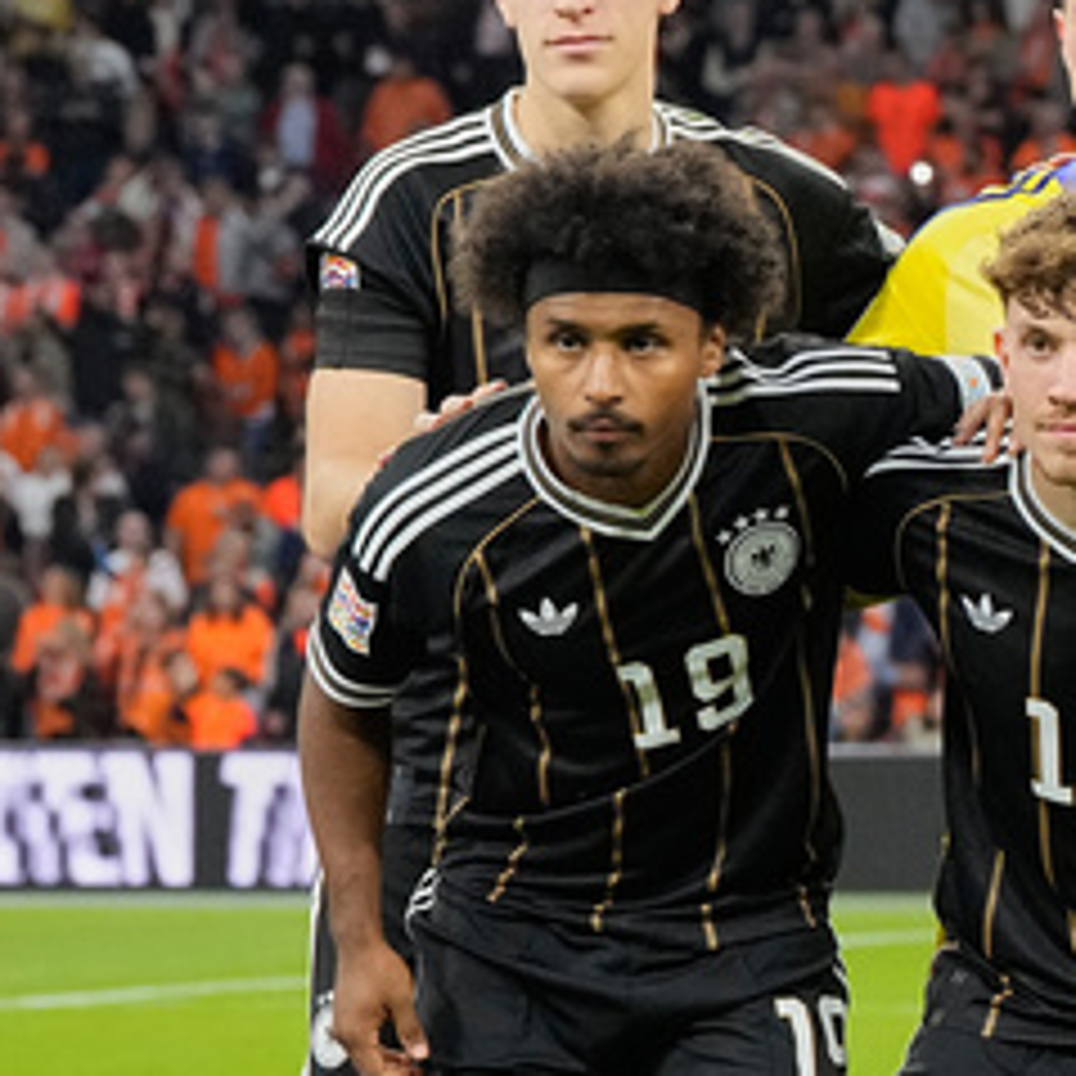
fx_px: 11887
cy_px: 747
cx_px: 2026
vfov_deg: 5.2
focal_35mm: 338
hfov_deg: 5.1
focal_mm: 93
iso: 6400
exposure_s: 1/800
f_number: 5
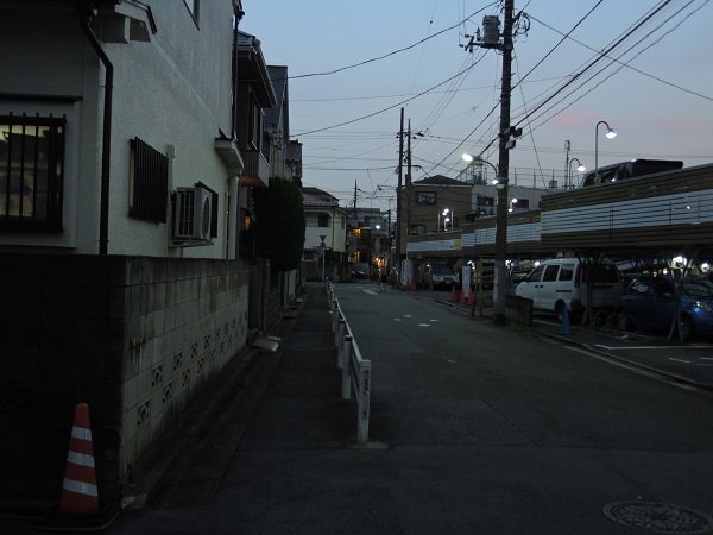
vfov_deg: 40.7
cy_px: 268
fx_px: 721
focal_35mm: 35
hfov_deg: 52.6
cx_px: 356
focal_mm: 7.6
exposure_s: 1/30
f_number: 2.5
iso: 400
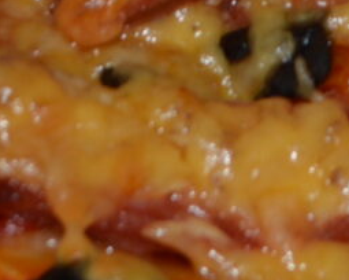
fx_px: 3502
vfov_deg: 4.5
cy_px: -290
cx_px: 610
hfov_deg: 5.6
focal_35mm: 339
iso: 100
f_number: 8
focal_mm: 32
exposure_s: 1/60
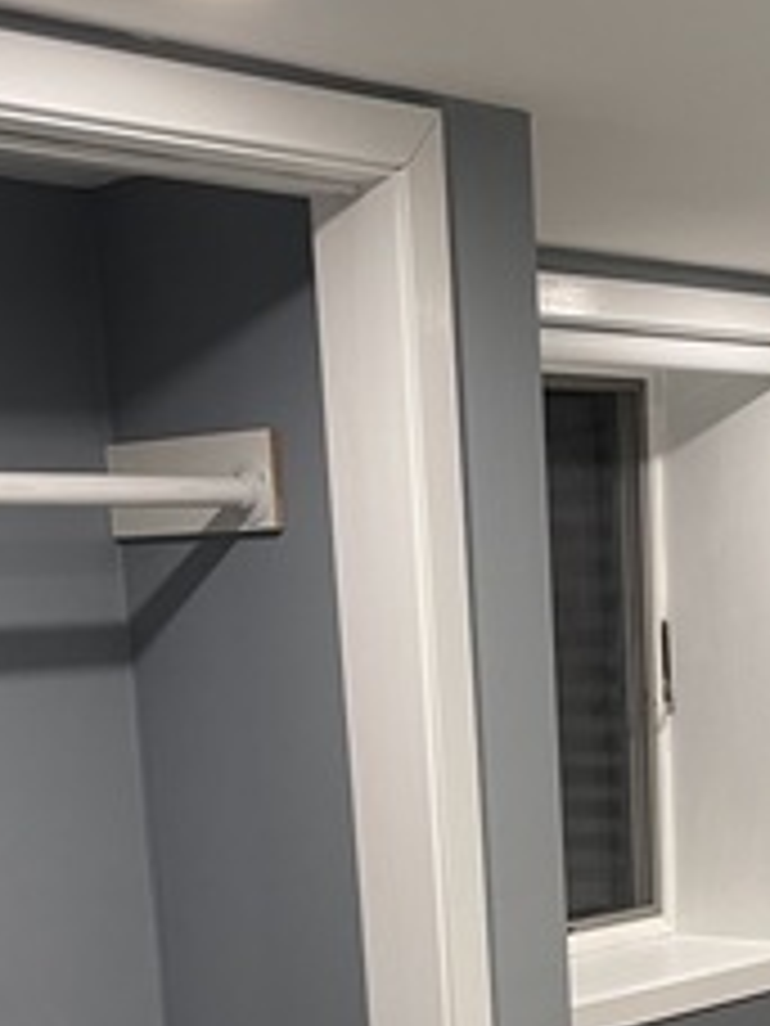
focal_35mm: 76
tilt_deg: -13.0
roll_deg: +3.3
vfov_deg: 23.8
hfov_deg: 19.2
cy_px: 1172
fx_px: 2254
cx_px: 585
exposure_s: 1/60
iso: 100
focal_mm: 4.2
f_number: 1.6
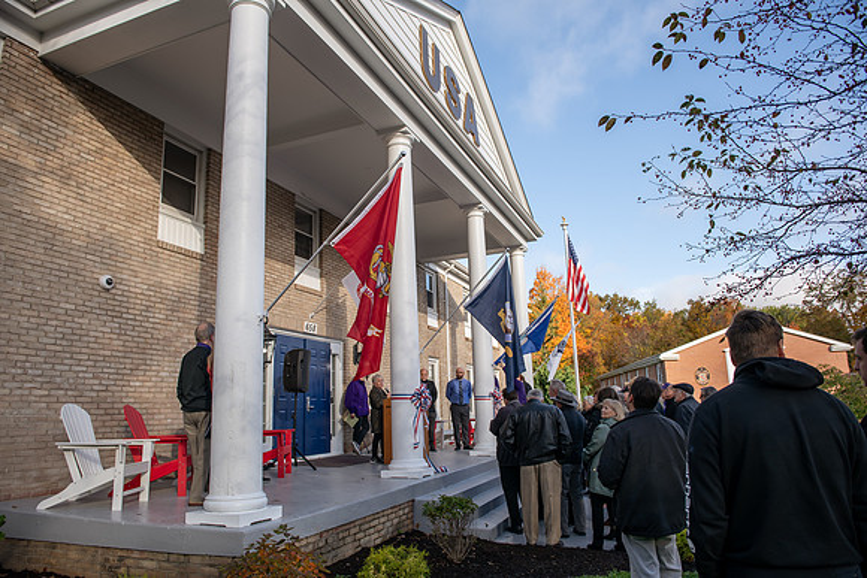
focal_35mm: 26
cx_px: 434
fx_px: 626
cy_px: 289
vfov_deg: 49.6
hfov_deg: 69.4
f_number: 4
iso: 160
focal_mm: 26
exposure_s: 1/500
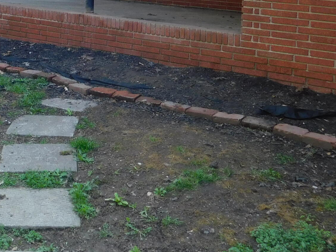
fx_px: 718
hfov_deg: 25.1
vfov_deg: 18.7
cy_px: -60
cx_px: 4
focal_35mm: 74
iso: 125
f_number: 3.2
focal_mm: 4.9
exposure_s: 1/200
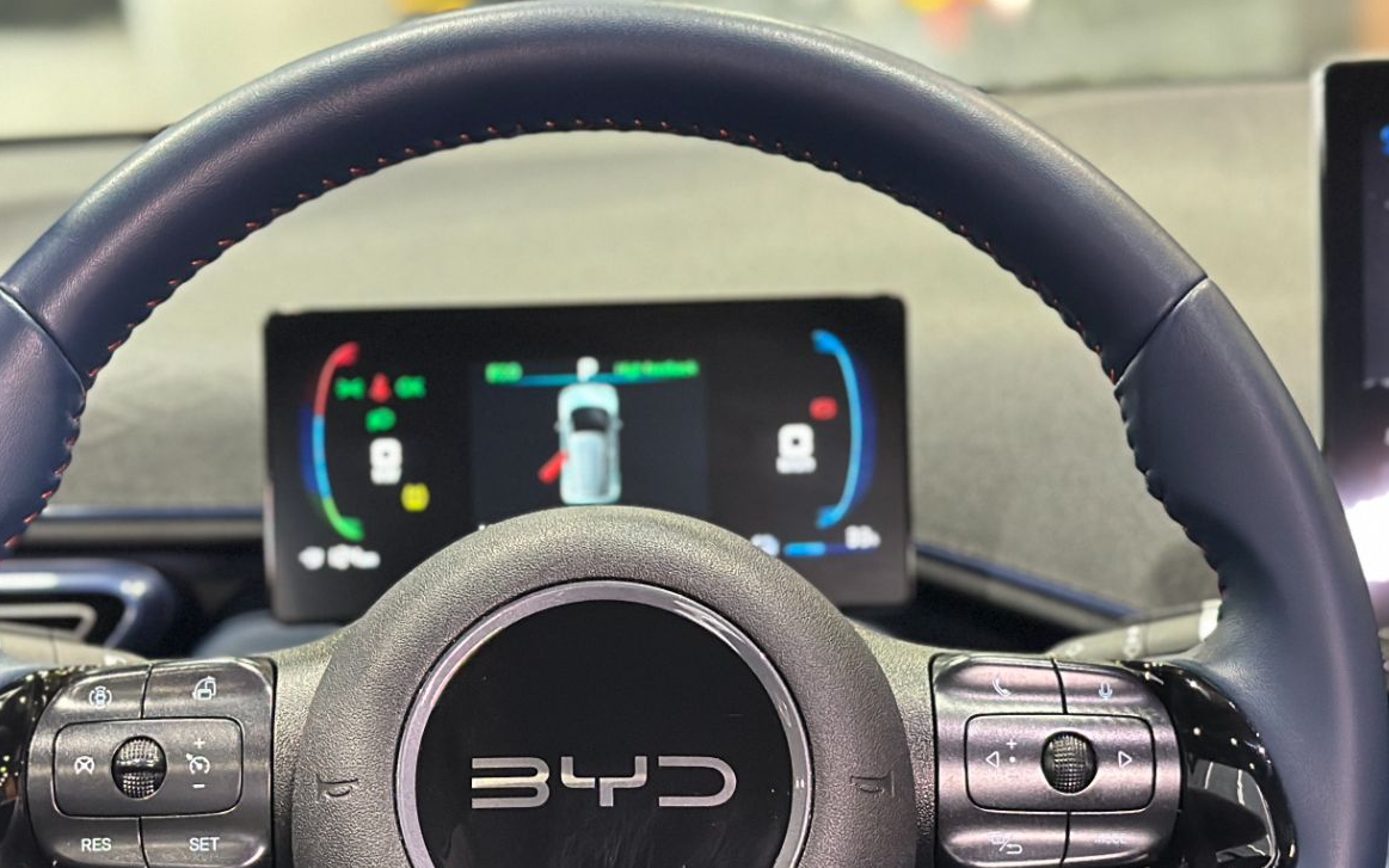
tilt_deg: -17.6
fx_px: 3180
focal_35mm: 84
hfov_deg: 24.6
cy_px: 762
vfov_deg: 15.4
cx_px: 567
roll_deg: +1.3
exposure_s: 1/37
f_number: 1.78
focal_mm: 6.86
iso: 640
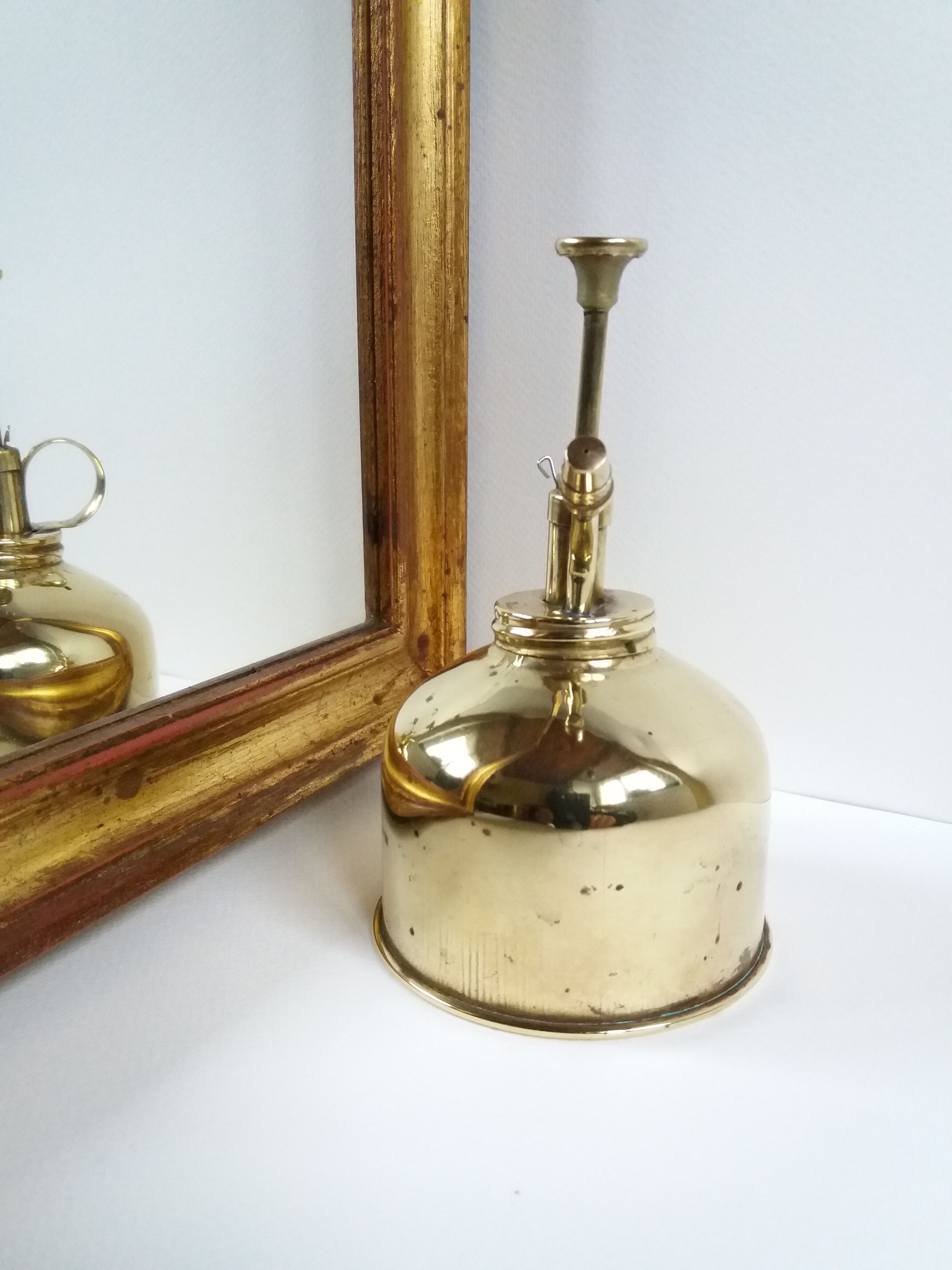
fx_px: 1027
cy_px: 635
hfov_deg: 49.7
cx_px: 476
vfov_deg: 63.4
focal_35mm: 28
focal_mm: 3.7
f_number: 1.9
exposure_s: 1/231
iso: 400
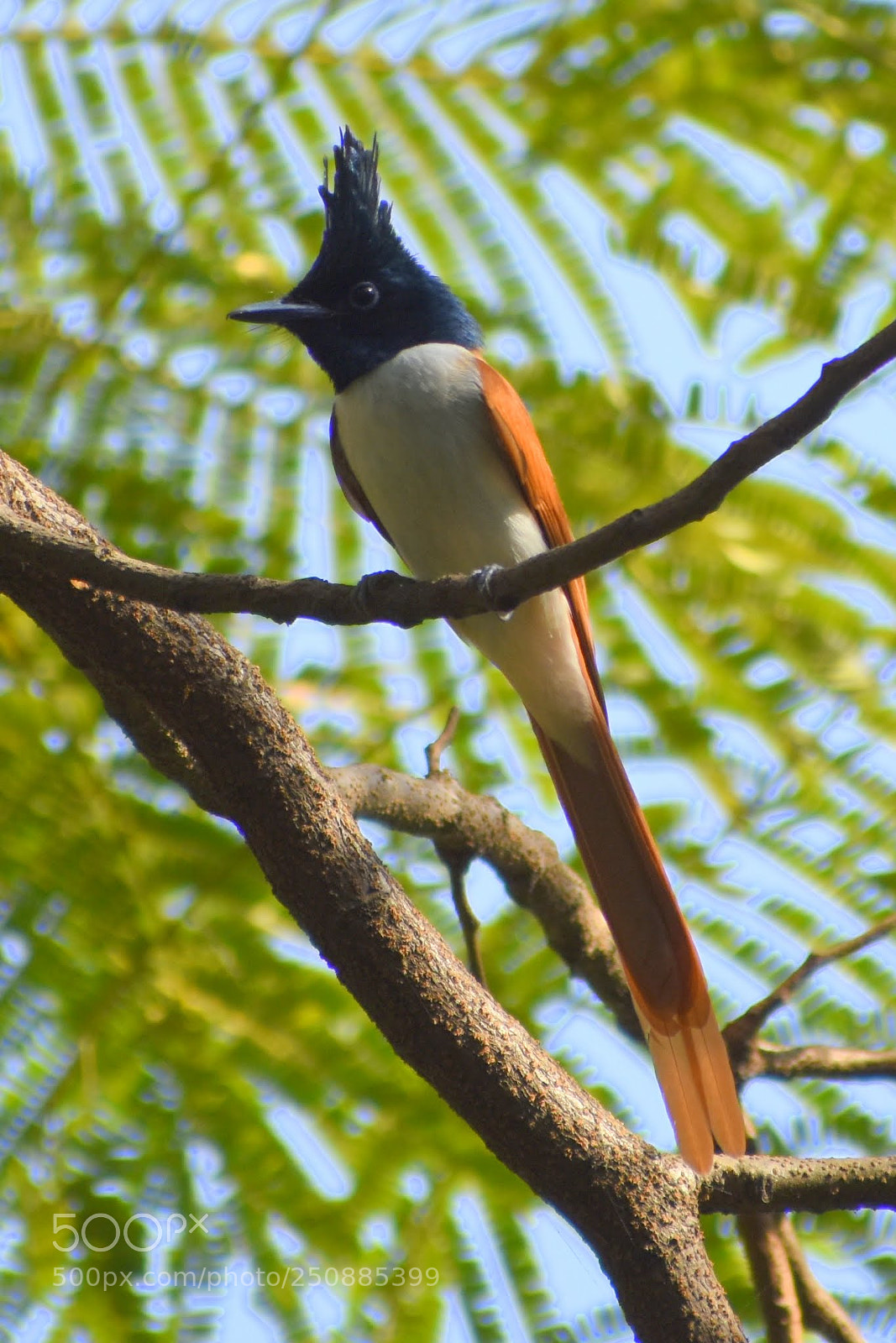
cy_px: 672
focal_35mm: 450
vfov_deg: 4.6
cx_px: 448
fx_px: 16795
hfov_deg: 3.1
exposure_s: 1/640
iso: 320
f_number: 6.3
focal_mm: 300
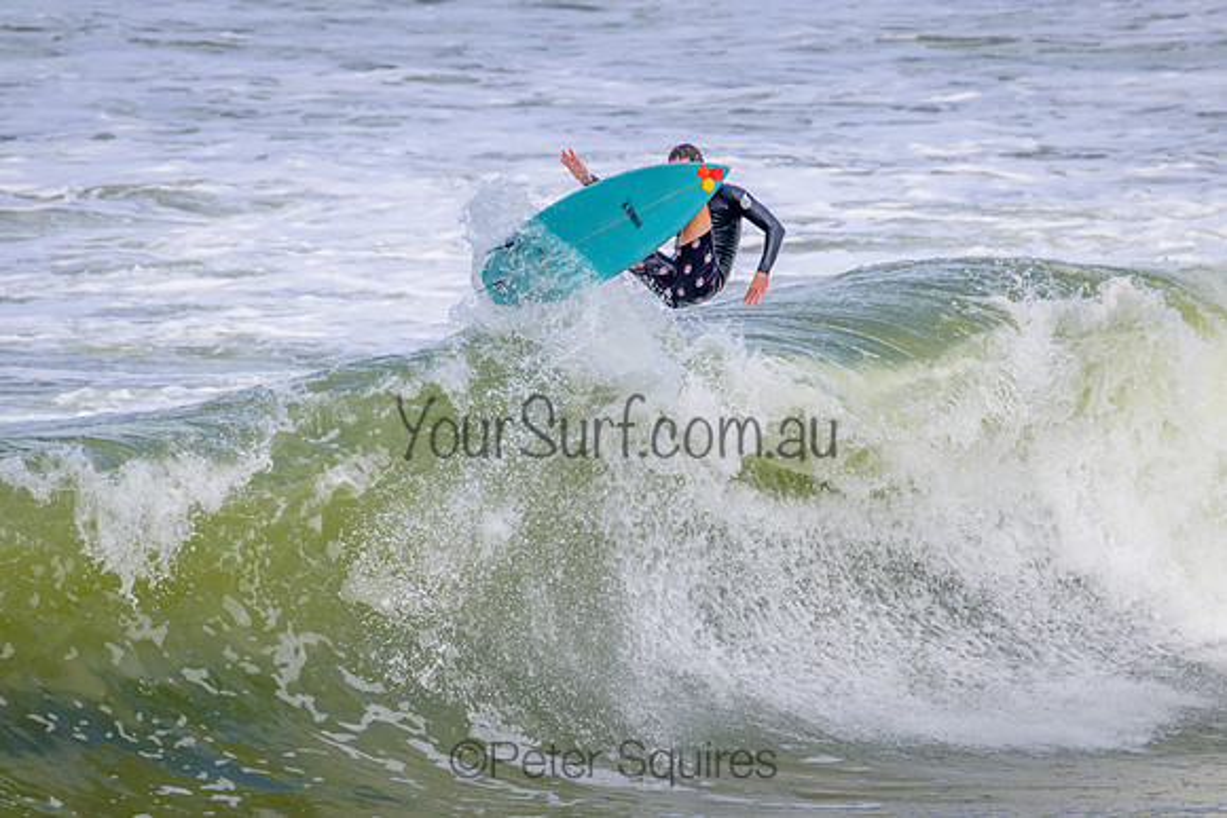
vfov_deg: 1.6
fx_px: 30210
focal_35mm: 886
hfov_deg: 2.3
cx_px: 680
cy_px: 407
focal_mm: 800
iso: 800
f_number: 11
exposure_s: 1/2000
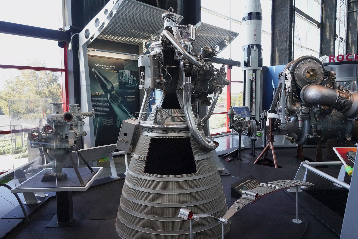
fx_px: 278
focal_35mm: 28
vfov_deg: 46.4
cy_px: 120
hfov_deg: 65.5
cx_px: 179
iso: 8000
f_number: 11
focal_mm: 28
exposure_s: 1/100
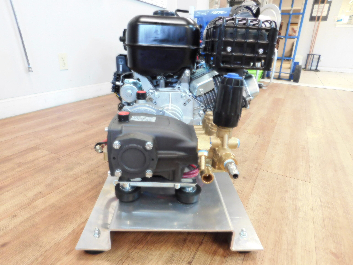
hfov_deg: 73.9
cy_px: 132
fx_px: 235
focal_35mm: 23
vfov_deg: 58.9
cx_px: 176
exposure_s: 1/30
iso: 400
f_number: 3
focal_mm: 4
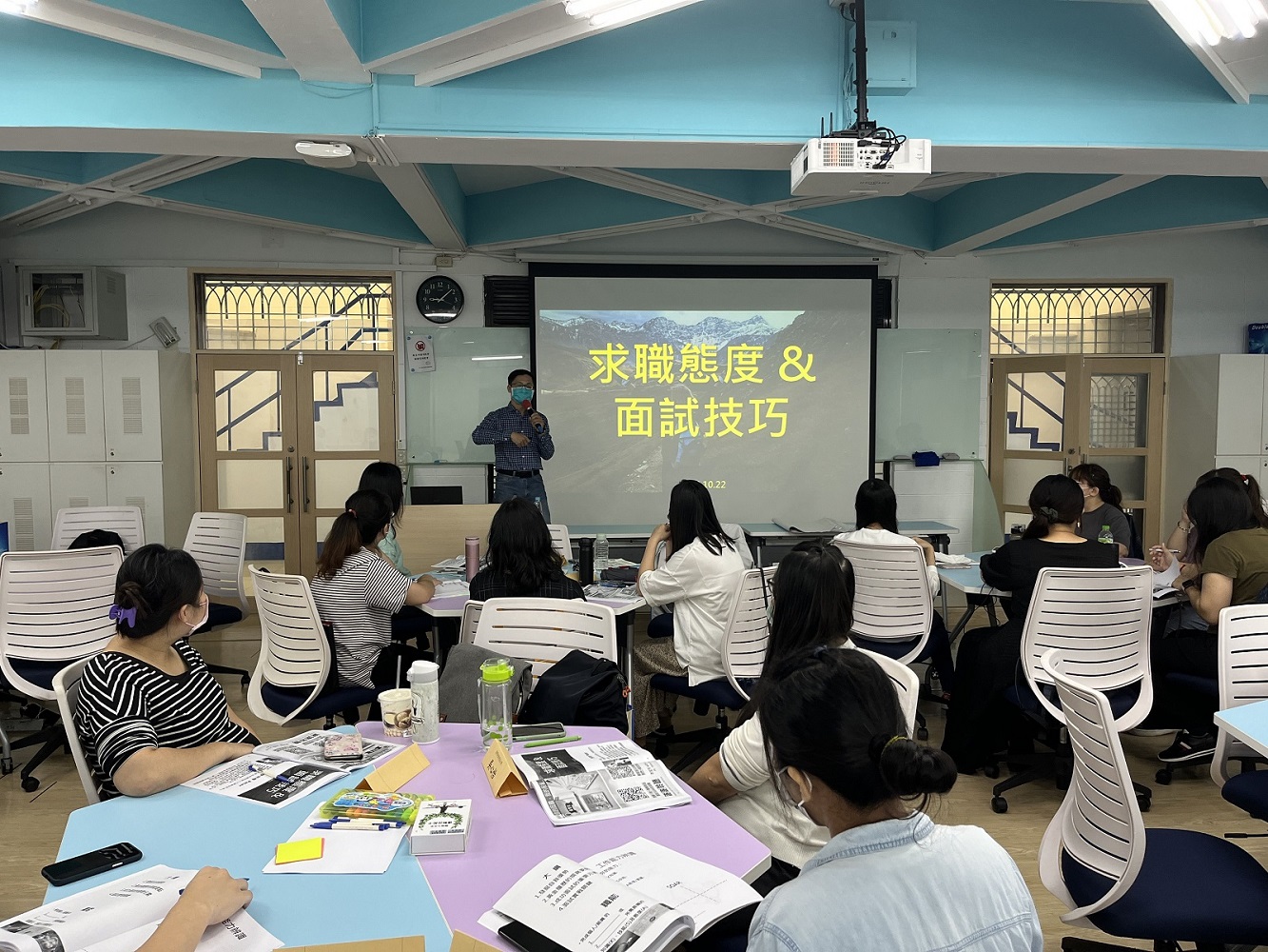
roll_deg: +0.9
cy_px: 476
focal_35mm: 26
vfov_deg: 53.1
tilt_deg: -4.9
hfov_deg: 67.3
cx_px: 634
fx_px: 952
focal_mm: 5.1
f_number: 1.6
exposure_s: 1/120
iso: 125
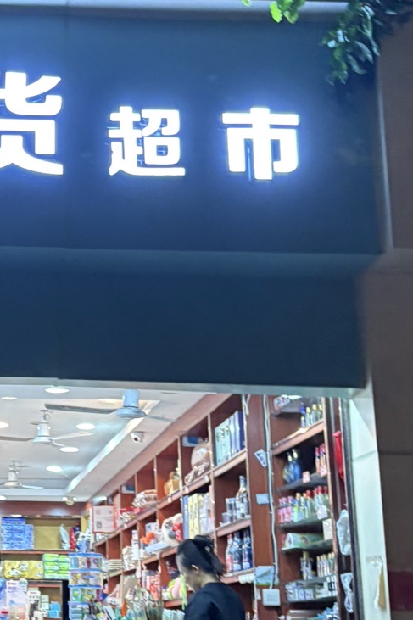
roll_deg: -3.0
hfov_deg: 18.0
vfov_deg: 27.3
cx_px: 8
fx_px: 1274
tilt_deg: +22.1
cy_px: 284
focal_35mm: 74
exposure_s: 1/50
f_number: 1.6
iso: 320
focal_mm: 5.96
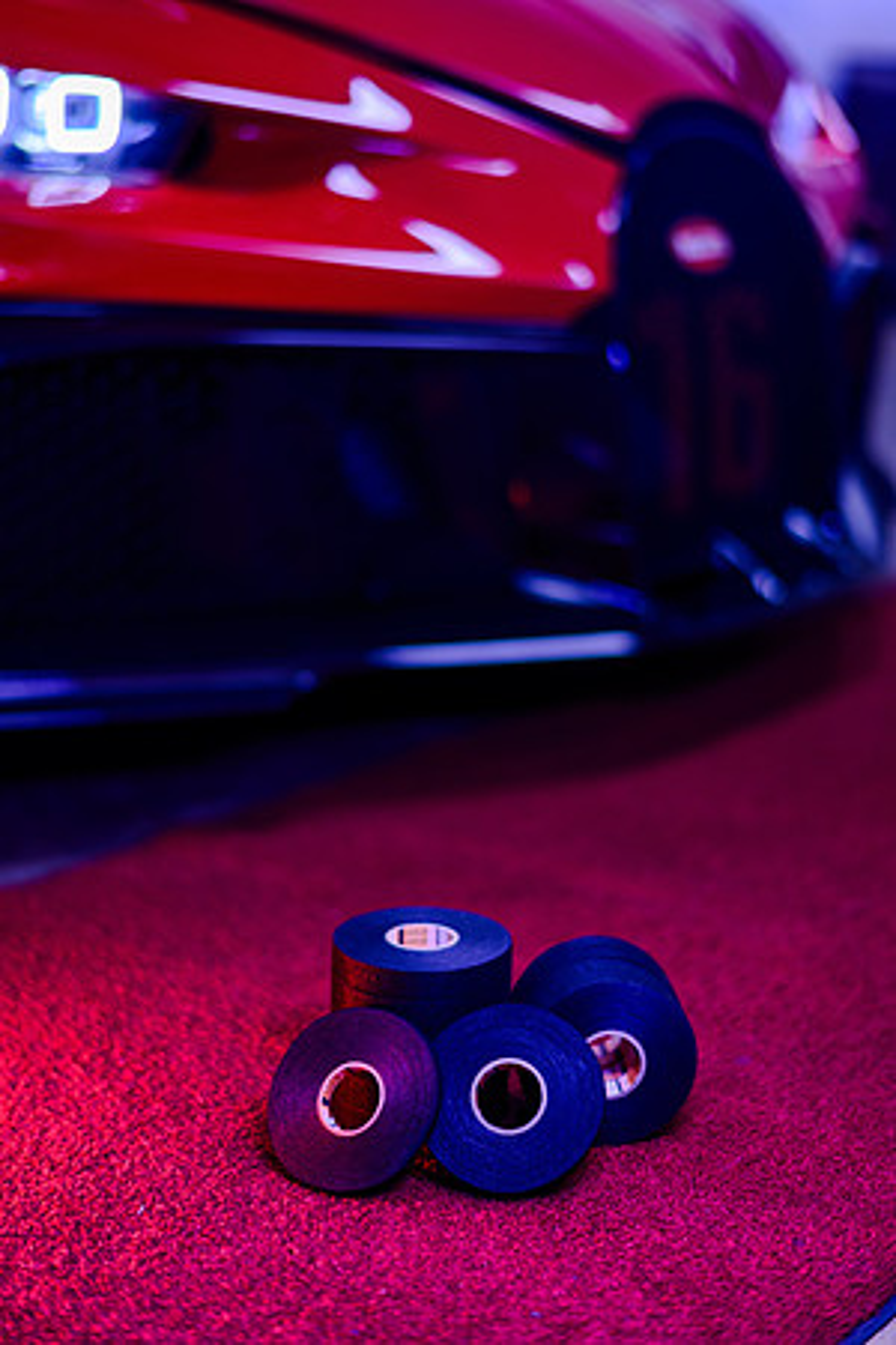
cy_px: 672
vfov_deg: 34.5
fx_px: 2165
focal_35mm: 58
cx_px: 448
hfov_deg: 23.4
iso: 400
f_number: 1.4
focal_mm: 58
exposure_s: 1/60
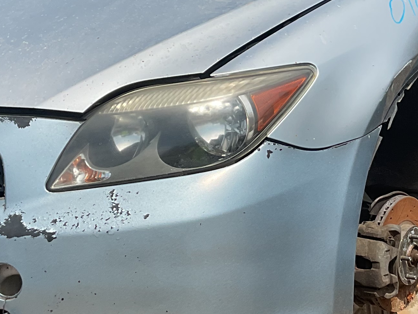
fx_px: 1087
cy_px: 66
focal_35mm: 90
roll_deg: +4.8
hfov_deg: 21.4
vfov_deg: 16.3
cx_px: 356
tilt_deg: -13.7
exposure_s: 1/1786
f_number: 1.8
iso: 16
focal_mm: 3
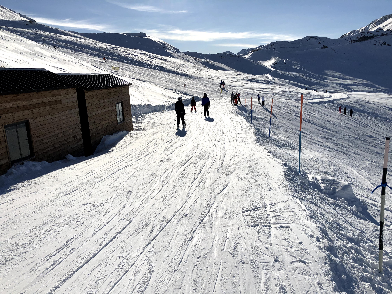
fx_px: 317
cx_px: 196
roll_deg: +0.9
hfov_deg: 63.4
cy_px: 147
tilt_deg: -12.6
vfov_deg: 49.7
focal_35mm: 28
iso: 25
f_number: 1.8
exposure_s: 1/9615
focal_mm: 4
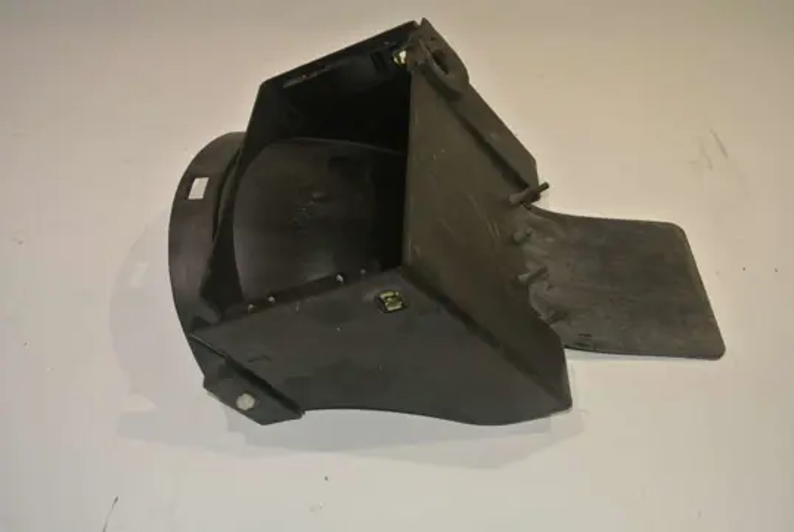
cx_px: 397
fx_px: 795
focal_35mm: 36
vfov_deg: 37.0
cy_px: 266
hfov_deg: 53.1
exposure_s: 1/60
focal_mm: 13.6
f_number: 4
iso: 200
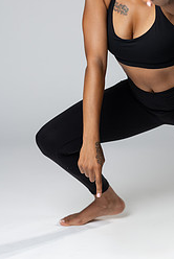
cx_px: 153
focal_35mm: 154
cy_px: 66
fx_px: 1113
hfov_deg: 8.9
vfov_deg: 13.3
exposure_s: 1/160
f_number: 3.2
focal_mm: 85
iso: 200
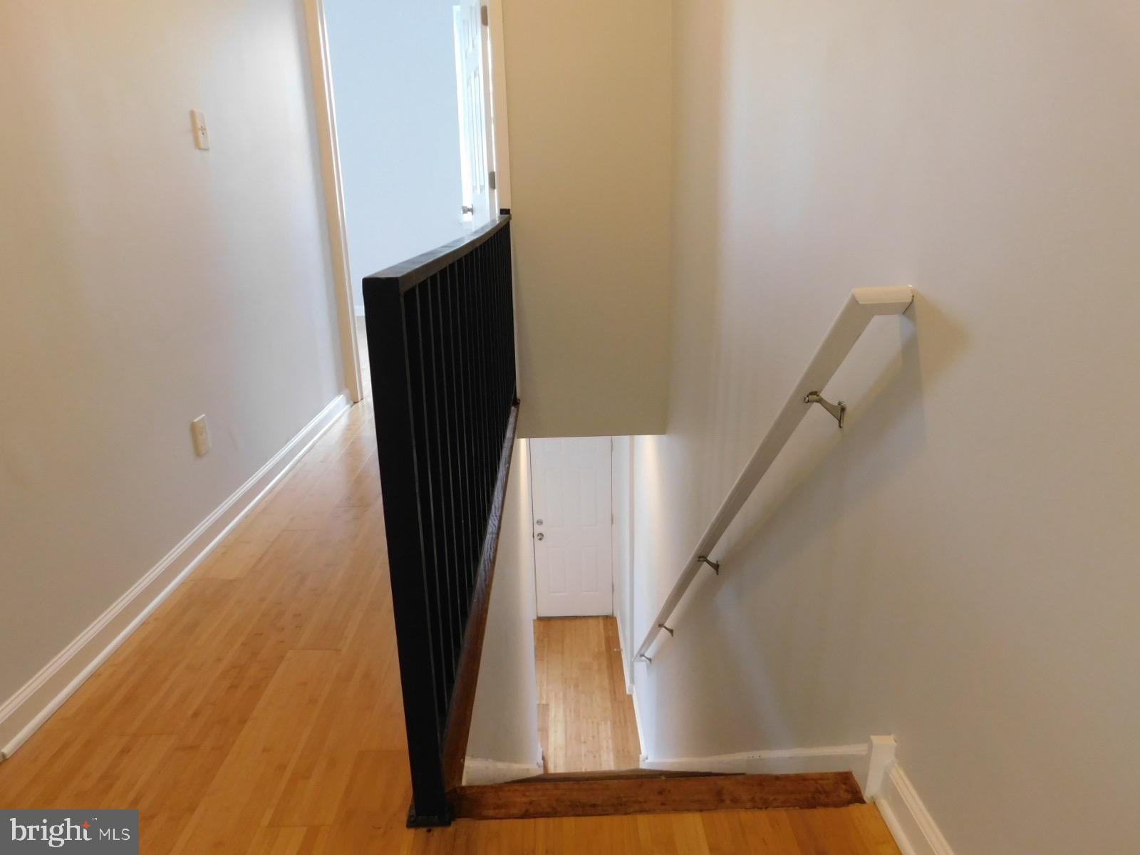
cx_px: 570
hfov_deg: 73.9
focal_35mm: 23
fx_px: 757
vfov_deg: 58.9
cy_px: 428
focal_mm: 4
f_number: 3
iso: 250
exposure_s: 1/30
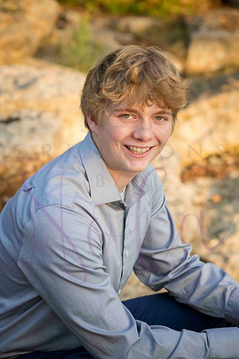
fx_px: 1115
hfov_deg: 12.2
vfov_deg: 18.3
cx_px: 120
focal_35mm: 112
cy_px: 180
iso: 800
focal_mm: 112
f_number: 7.1
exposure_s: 1/500
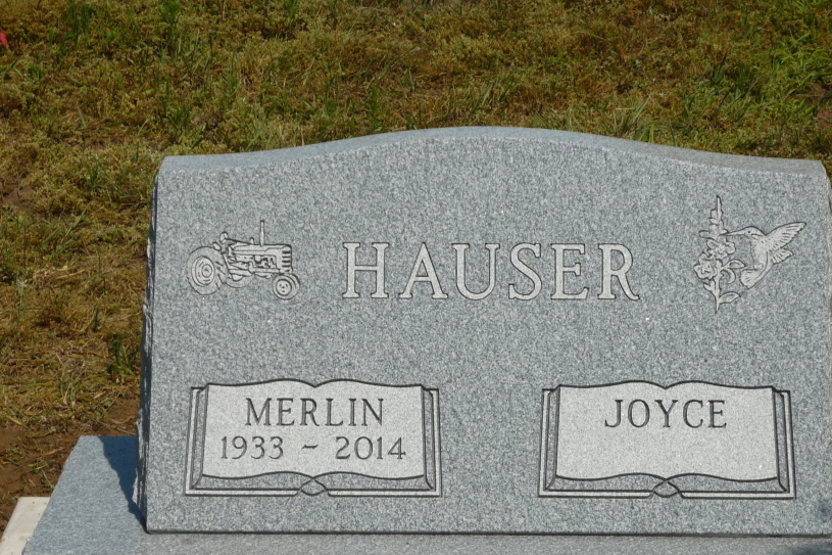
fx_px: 2657
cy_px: 386
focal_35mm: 115
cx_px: 486
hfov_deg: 17.8
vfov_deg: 11.9
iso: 100
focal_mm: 14.6
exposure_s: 1/160
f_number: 13
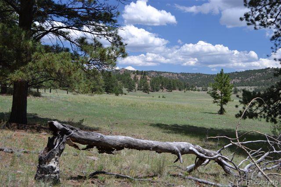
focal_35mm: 45
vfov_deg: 29.9
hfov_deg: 43.6
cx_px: 140
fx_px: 351
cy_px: 94
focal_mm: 30
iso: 100
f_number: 6.3
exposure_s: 1/160
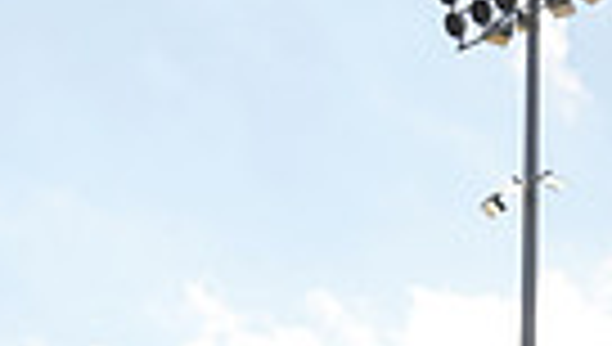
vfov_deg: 8.9
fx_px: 1967
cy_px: 894
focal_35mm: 121
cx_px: 585
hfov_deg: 17.4
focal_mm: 35
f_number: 9
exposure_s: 1/200
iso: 125
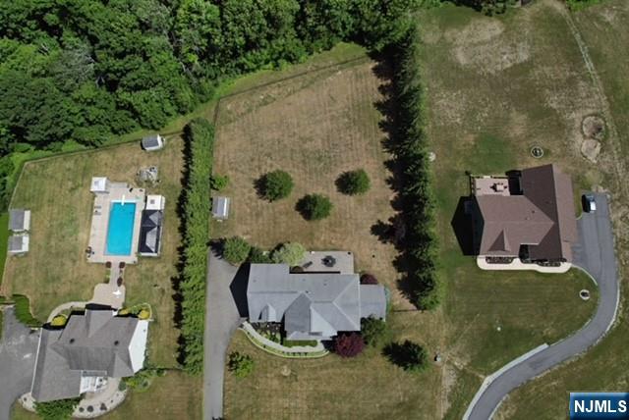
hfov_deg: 78.5
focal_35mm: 22
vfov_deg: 57.3
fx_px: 385
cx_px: 314
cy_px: 210
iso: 100
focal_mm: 8.38
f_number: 2.8
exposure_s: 1/2500
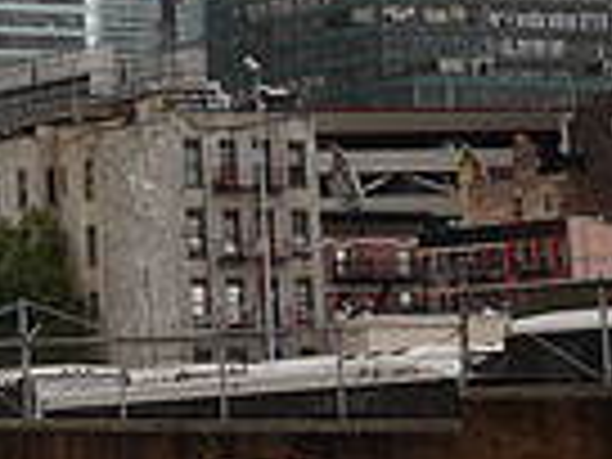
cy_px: -277
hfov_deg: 11.2
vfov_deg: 8.4
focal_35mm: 171
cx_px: -225
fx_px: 3023
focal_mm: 20
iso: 100
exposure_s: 1/125
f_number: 9
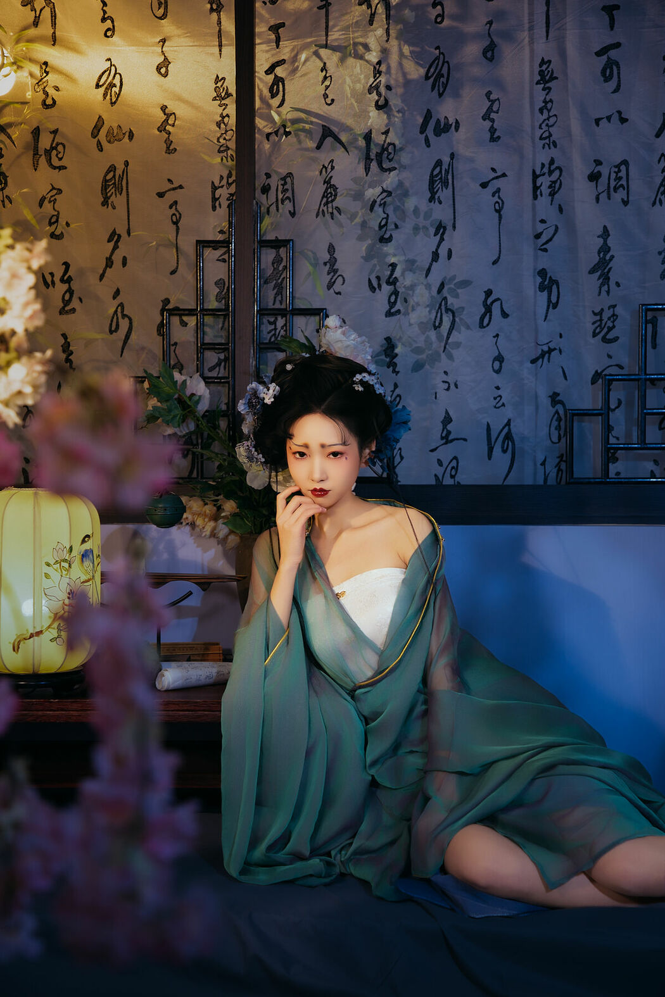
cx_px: 332
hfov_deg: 21.6
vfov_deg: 31.9
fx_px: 1745
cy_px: 498
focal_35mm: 63
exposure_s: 1/125
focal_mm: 64
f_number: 4
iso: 400
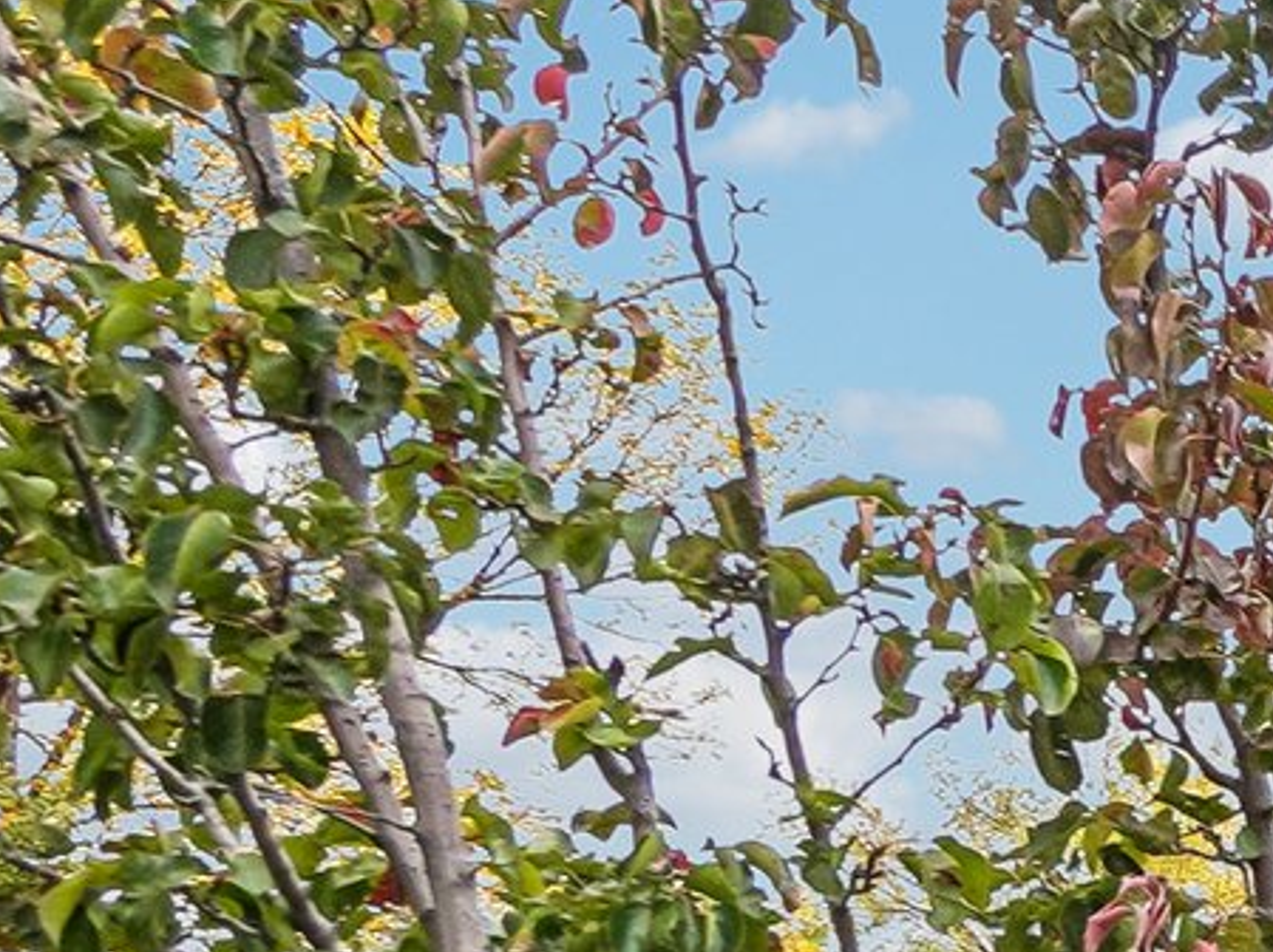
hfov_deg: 16.8
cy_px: 1143
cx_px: 2696
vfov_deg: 17.7
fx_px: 2903
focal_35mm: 79
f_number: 8
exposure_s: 1/100
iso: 100
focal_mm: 12
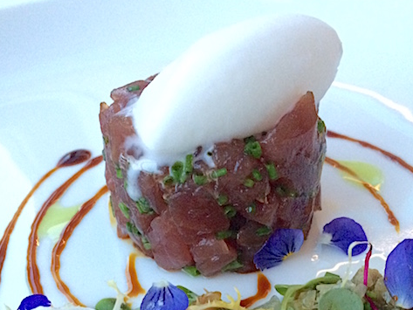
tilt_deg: -41.7
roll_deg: +1.8
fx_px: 585
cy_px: 258
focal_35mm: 49
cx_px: 209
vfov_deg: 28.9
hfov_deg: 38.9
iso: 320
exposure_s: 1/25
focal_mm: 4.15
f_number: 2.2
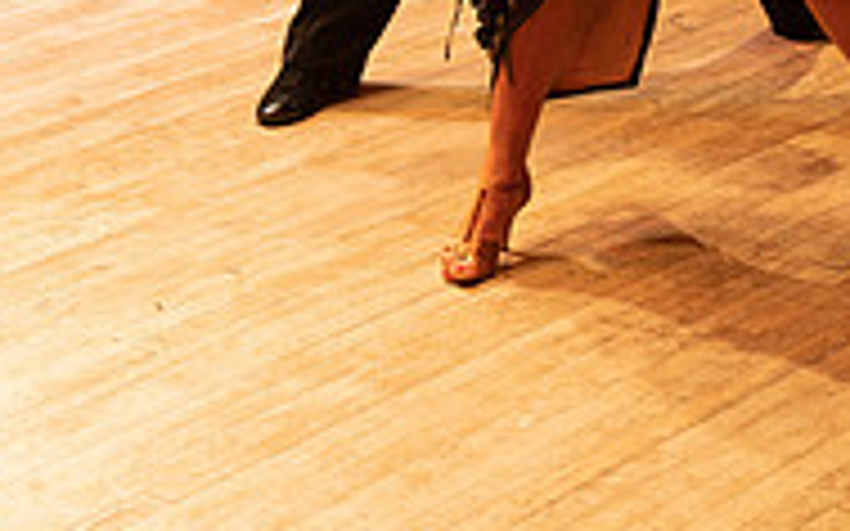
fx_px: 2918
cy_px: -468
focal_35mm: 126
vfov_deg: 9.8
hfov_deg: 16.5
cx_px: 648
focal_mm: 52
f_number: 3.2
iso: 800
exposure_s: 1/60
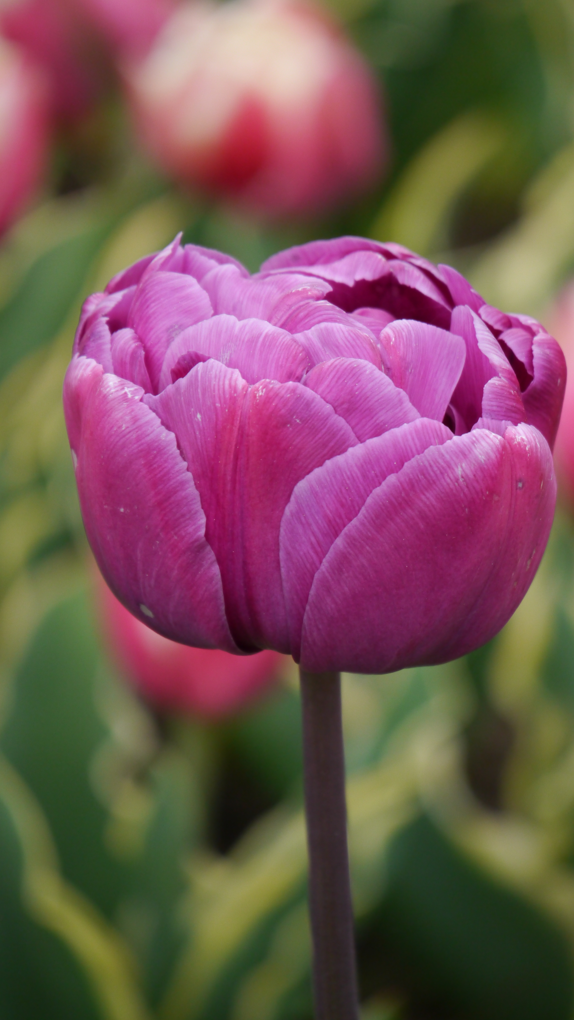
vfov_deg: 6.6
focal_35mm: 328
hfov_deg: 3.7
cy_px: 509
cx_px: 359
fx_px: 8875
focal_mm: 150
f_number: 5.6
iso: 500
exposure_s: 1/320
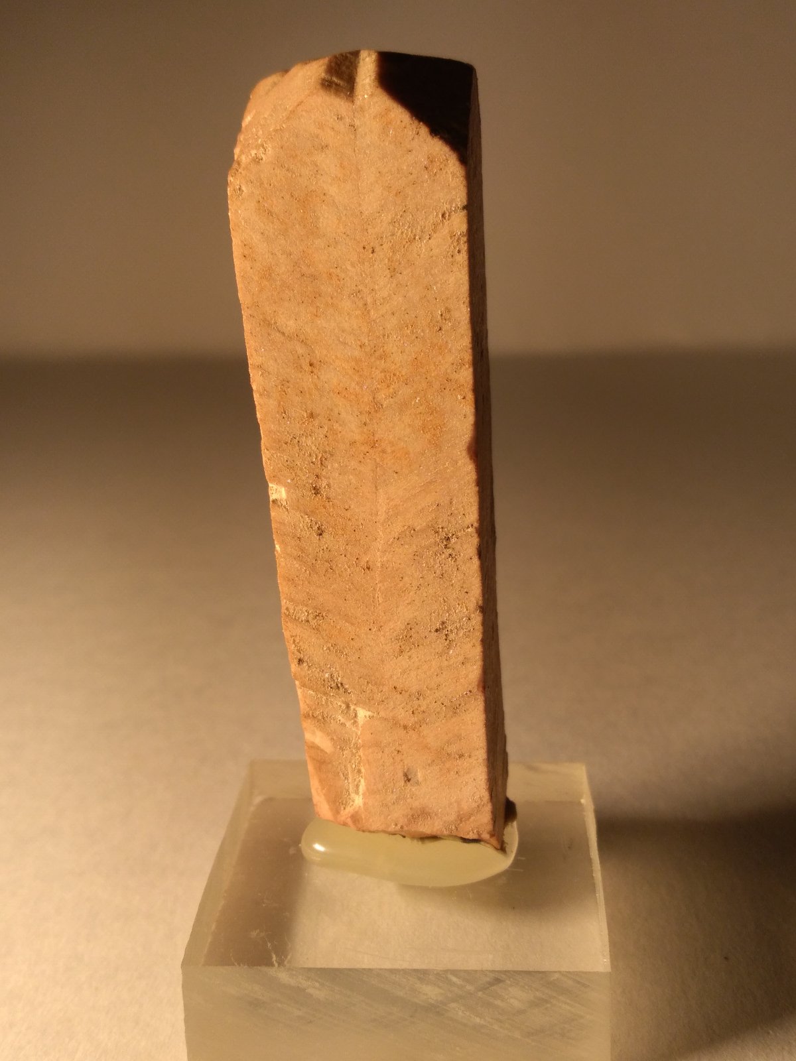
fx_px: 797
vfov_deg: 67.3
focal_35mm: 26
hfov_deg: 53.1
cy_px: 530
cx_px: 398
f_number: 2
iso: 100
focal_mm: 3.54
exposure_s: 1/305
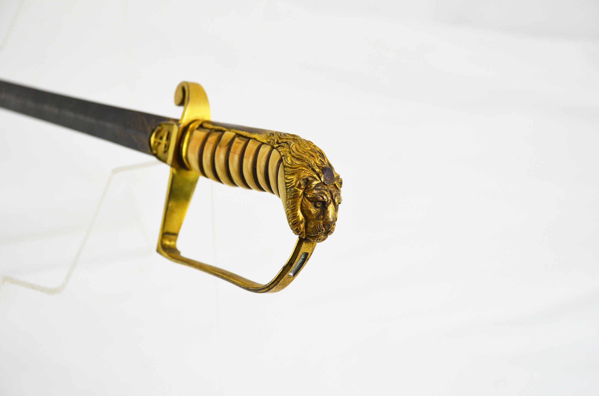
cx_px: 300
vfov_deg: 14.6
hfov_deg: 22.0
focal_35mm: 93
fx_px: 1544
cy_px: 198
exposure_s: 1/500
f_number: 5.3
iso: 400
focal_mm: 62
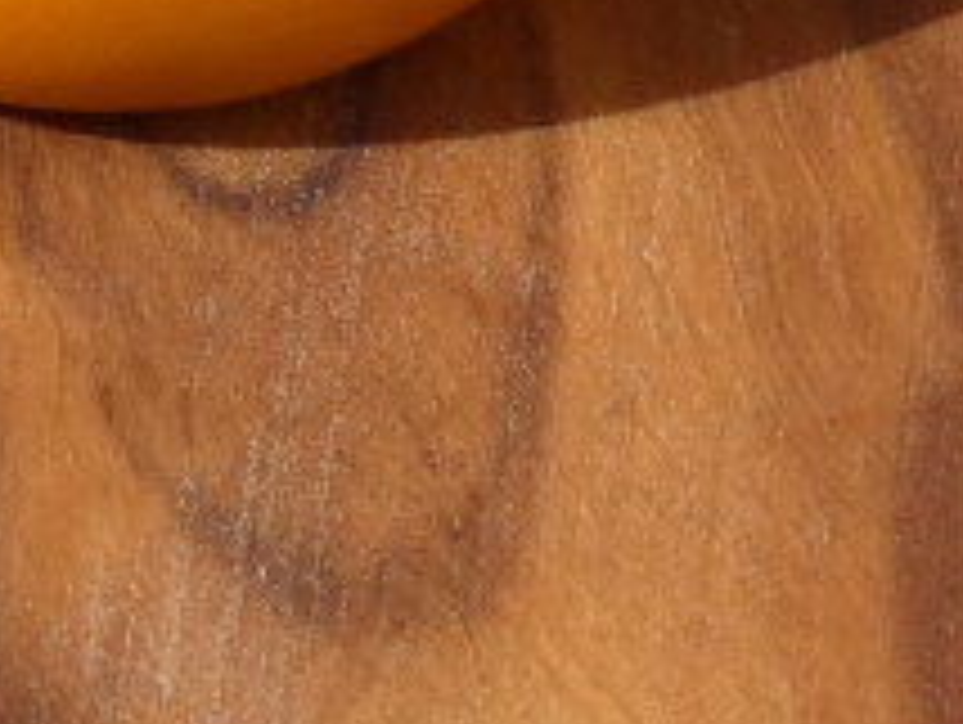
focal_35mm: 433
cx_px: -400
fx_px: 12059
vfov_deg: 3.4
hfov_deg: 4.5
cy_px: -85
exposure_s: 1/640
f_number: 4.5
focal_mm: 14.1
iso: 80
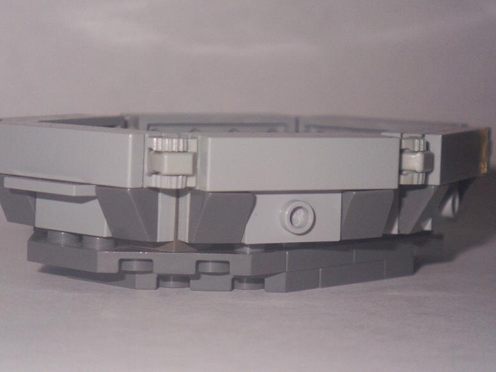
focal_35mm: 117
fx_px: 1676
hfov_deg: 16.8
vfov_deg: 12.7
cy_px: 186
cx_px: 248
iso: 125
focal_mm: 19.2
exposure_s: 1/125
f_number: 4.4
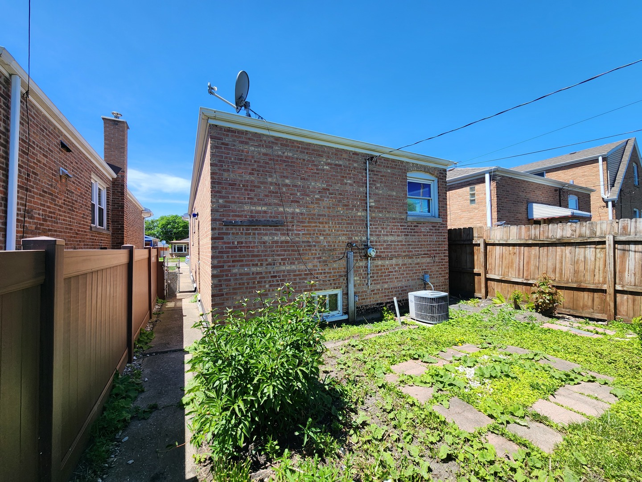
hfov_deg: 106.2
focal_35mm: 13
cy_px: 241
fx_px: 241
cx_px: 321
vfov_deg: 89.9
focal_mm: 2.2
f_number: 2.2
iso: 50
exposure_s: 1/1061
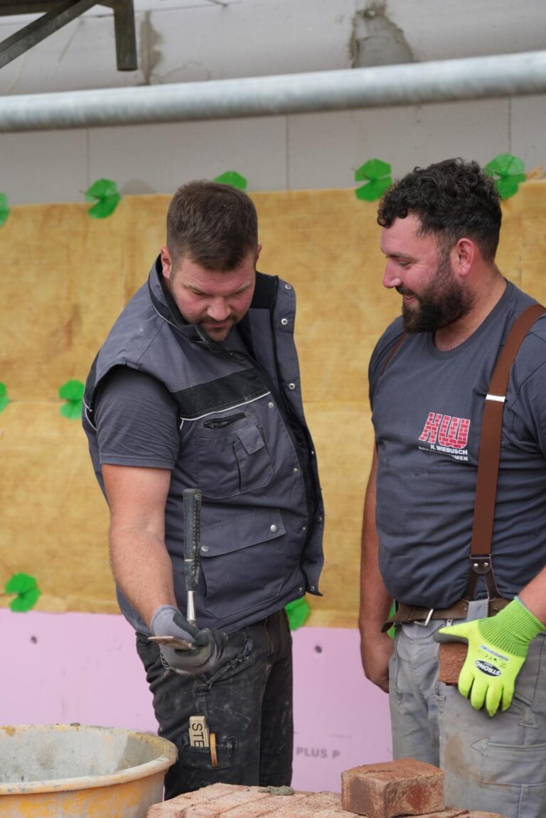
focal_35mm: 95
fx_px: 2161
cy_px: 409
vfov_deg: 21.5
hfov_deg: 14.4
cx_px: 273
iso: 250
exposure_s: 1/160
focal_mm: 95
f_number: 4
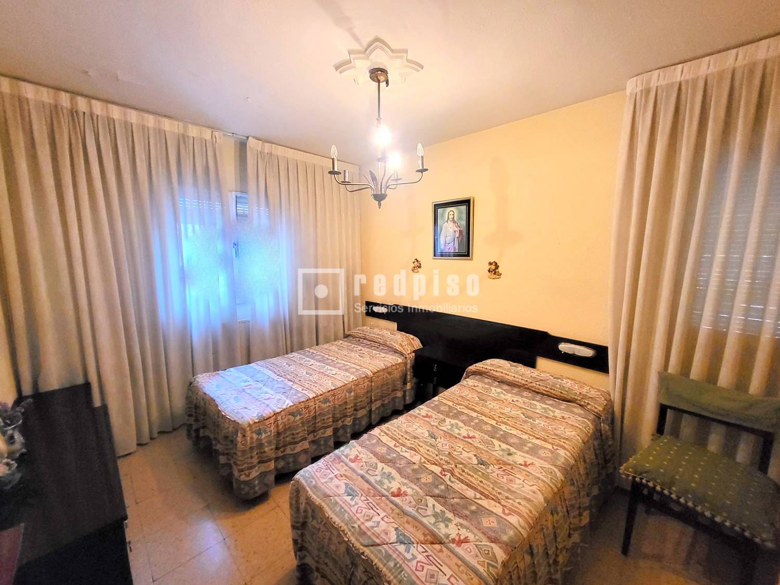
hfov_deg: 106.2
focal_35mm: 13
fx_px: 293
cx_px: 390
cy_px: 292
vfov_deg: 89.9
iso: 640
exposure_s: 1/33.3
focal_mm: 1.74
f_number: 2.2
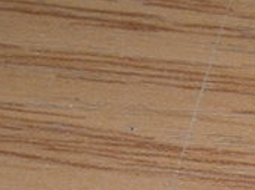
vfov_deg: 5.2
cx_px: 296
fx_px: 2044
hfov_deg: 7.1
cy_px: 392
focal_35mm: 278
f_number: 3.9
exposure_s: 1/50
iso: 125
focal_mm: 10.7
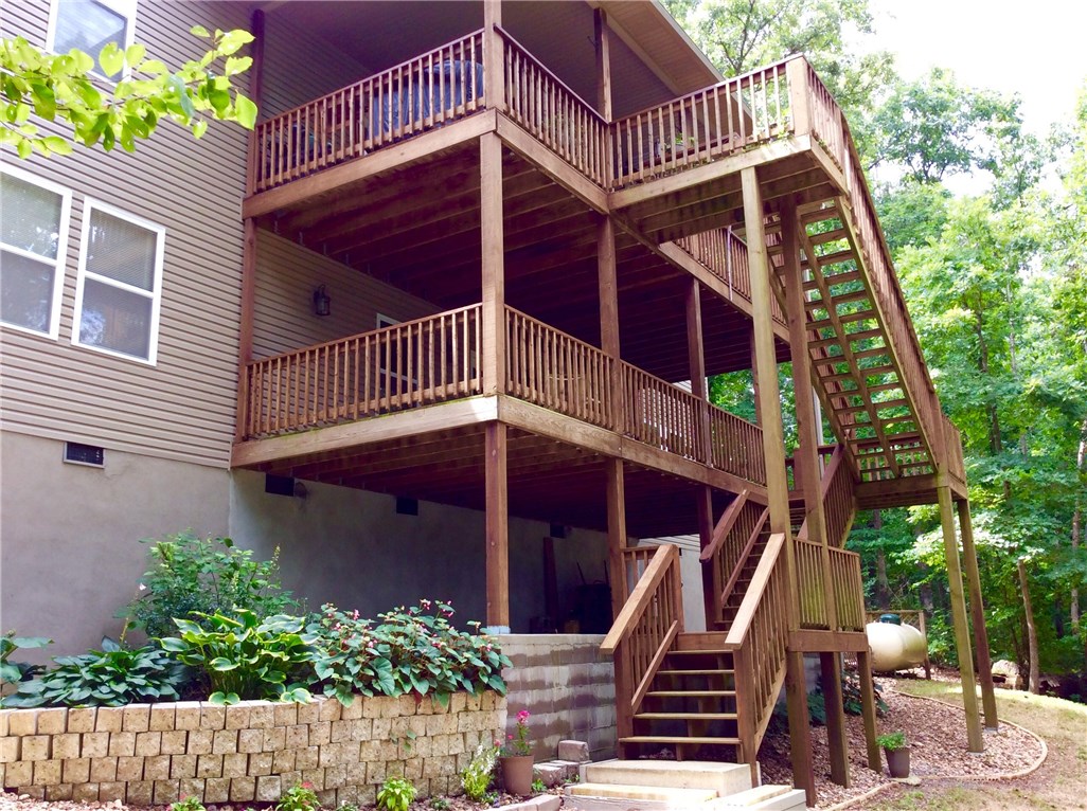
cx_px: 544
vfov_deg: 44.0
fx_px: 1003
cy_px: 406
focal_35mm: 32
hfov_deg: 56.9
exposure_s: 1/120
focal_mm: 3.3
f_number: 2.4
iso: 32
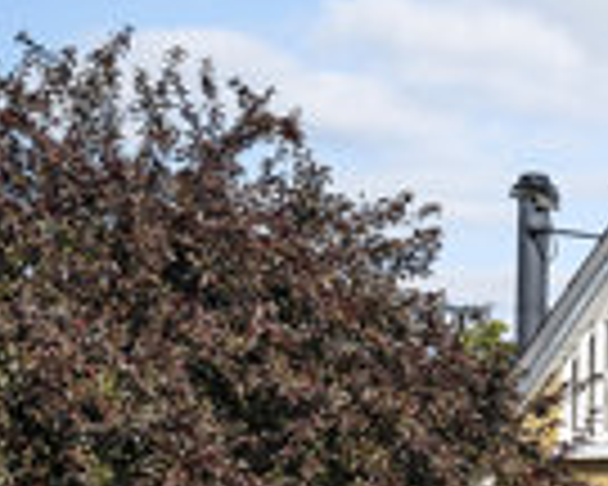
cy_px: 536
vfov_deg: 11.3
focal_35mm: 135
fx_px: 2431
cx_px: 1239
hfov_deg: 12.5
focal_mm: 32.5
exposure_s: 1/100
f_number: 5.6
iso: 100
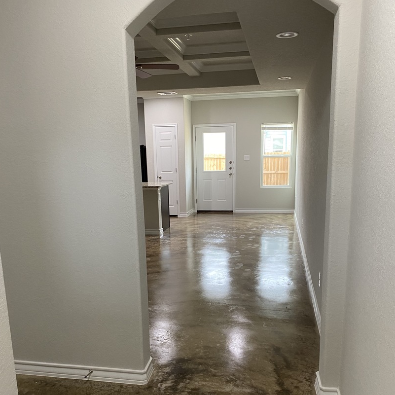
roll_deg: +0.9
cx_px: 198
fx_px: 400
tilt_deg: -10.4
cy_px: 240
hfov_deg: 52.5
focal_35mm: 31
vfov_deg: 52.1
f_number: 1.8
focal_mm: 4.25
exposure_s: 1/60
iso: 250
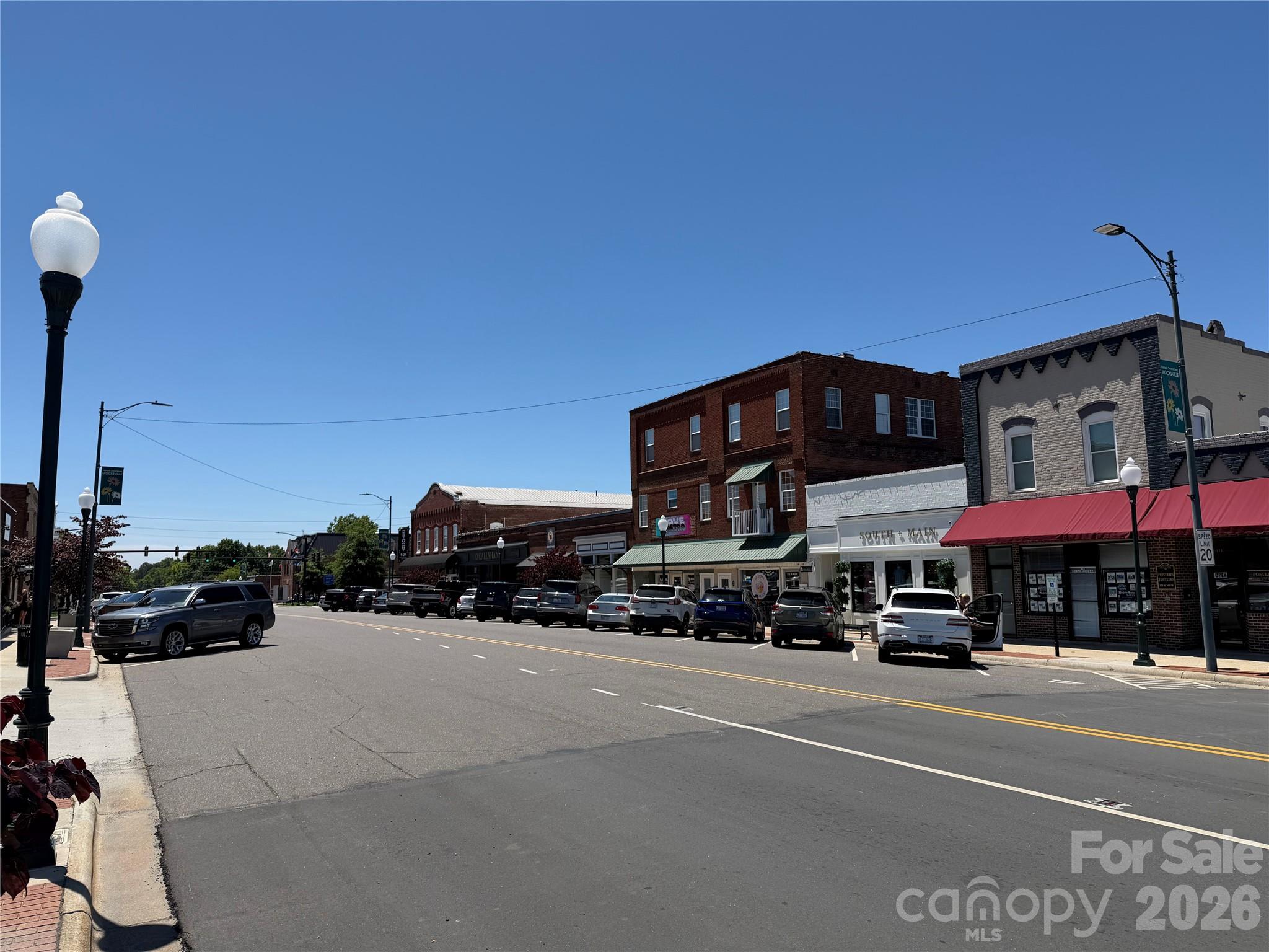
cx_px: 634
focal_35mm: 24
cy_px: 476
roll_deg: +1.0
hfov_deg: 71.6
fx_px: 880
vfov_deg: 56.8
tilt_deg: +5.5
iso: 80
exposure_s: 1/5714
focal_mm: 6.76
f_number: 1.78
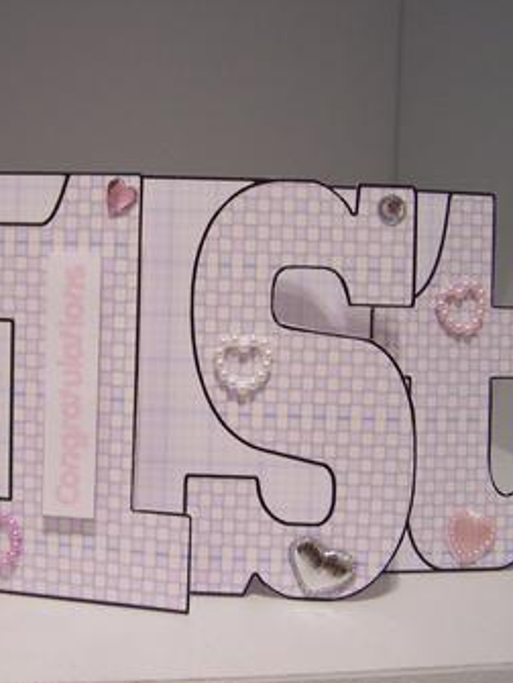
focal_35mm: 51
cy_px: 340
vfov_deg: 37.5
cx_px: 126
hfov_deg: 28.2
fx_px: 1006
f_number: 2.8
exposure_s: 1/30
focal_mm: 6.3
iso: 140
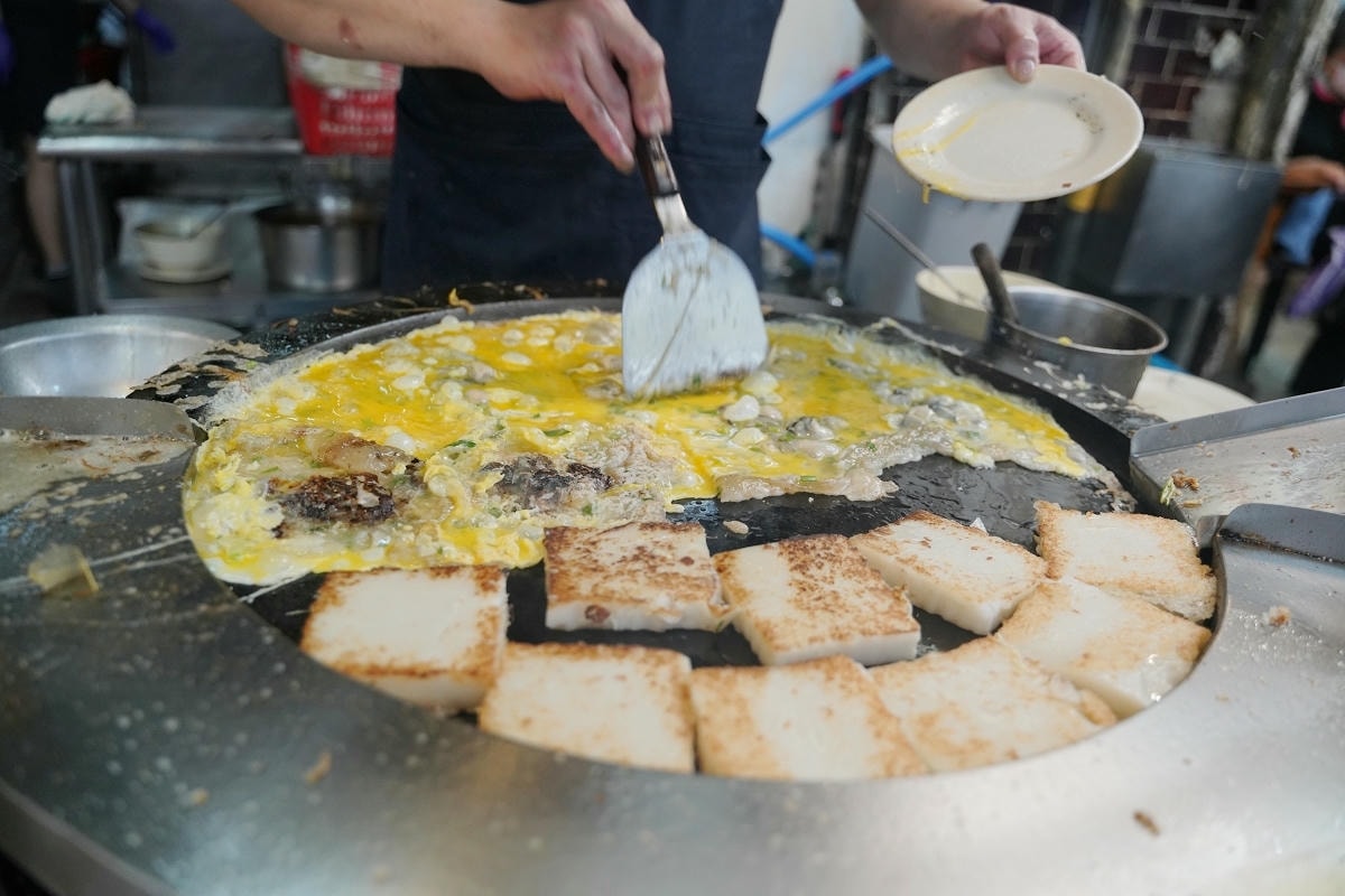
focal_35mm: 28
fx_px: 1046
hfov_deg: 65.5
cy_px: 448
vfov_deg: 46.4
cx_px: 672
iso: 1600
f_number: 3.2
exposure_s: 1/160
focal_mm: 28
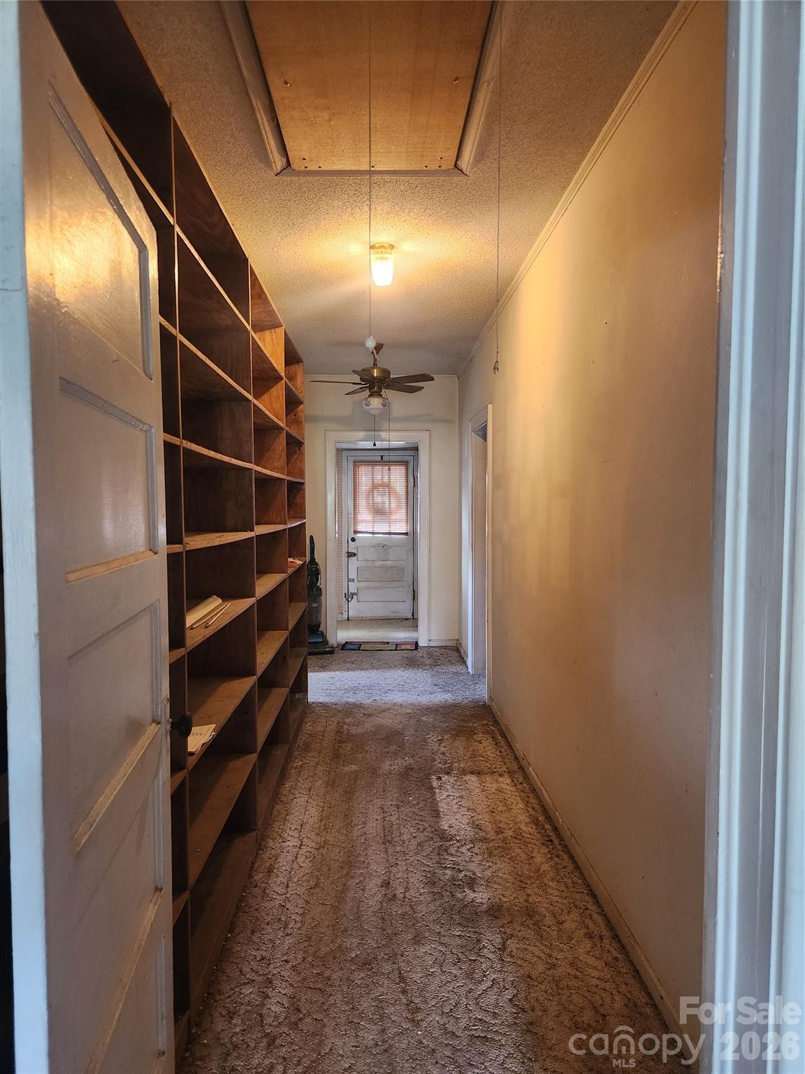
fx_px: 713
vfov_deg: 73.9
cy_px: 537
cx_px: 402
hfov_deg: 58.9
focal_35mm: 23
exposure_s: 1/60
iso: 640
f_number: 1.8
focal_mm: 5.4
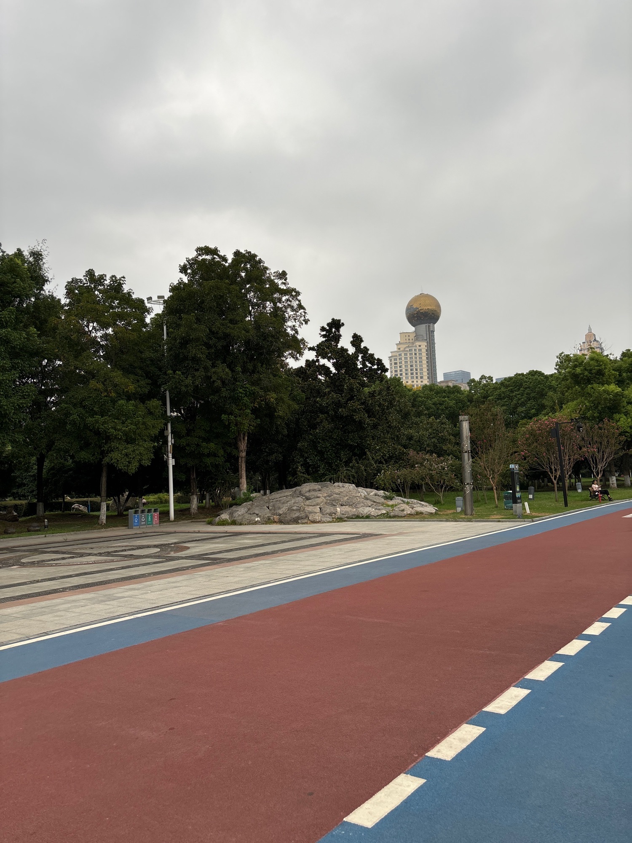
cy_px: 422
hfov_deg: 53.1
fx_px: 633
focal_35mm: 26
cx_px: 316
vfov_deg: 67.3
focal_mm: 5.96
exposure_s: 1/475
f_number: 1.6
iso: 50
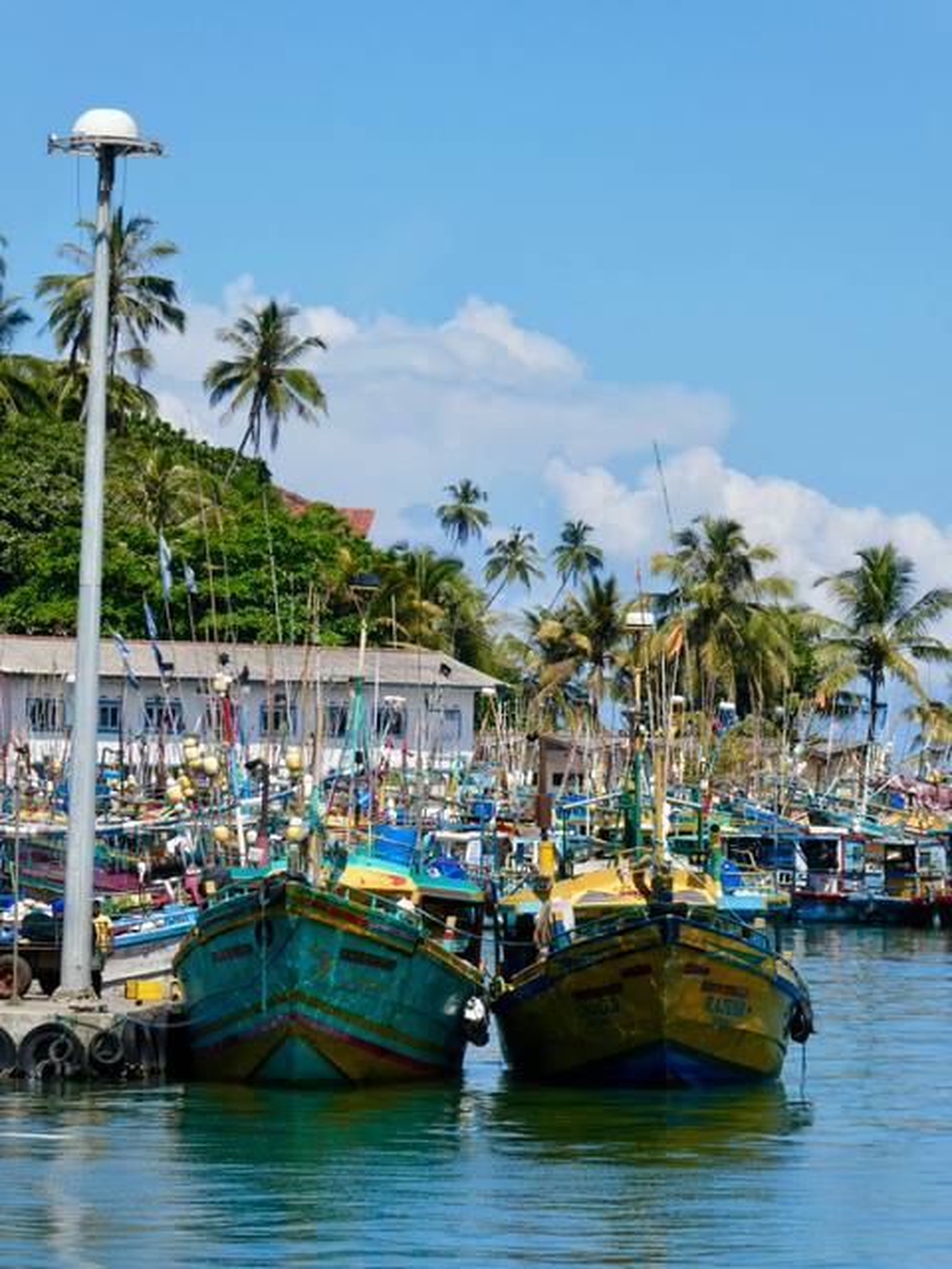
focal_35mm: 231
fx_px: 8471
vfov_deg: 8.6
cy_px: 634
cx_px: 476
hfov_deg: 6.4
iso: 80
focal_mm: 41.4
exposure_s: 1/500
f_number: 5.6
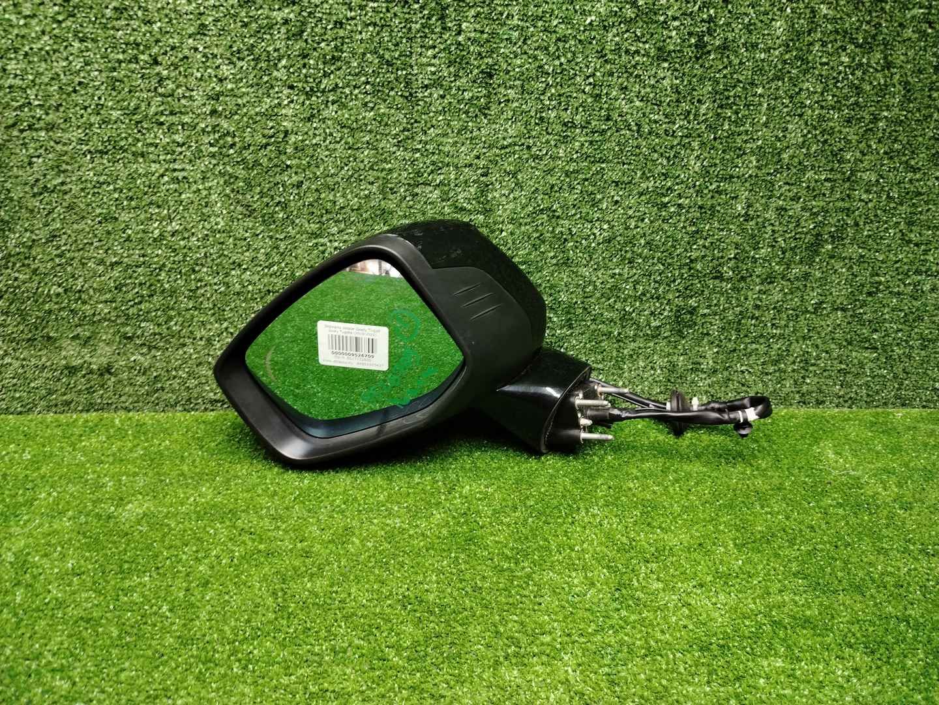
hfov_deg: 71.6
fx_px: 651
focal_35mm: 24
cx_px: 470
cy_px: 352
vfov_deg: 56.8
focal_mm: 5.25
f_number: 1.75
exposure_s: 1/33
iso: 336
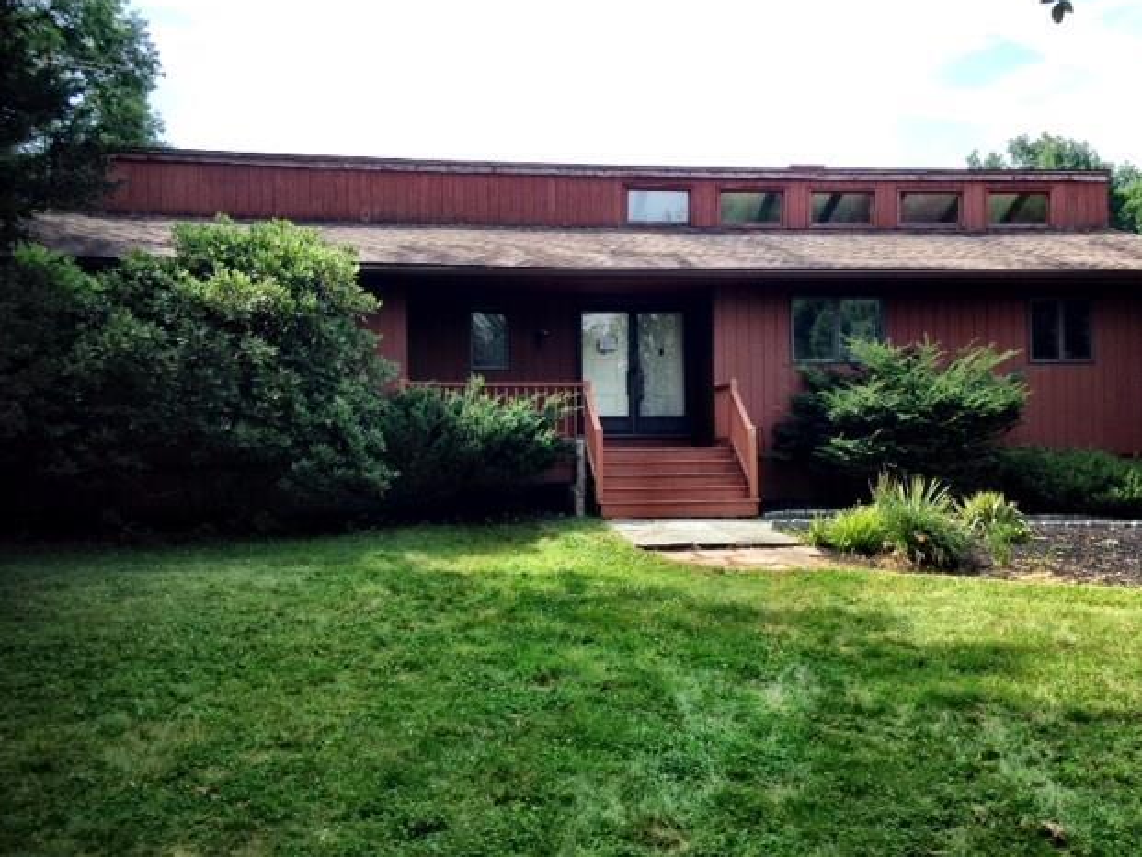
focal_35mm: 34
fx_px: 1122
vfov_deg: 41.8
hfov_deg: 53.9
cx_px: 574
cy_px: 417
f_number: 2.4
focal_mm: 4.12
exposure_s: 1/531
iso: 50
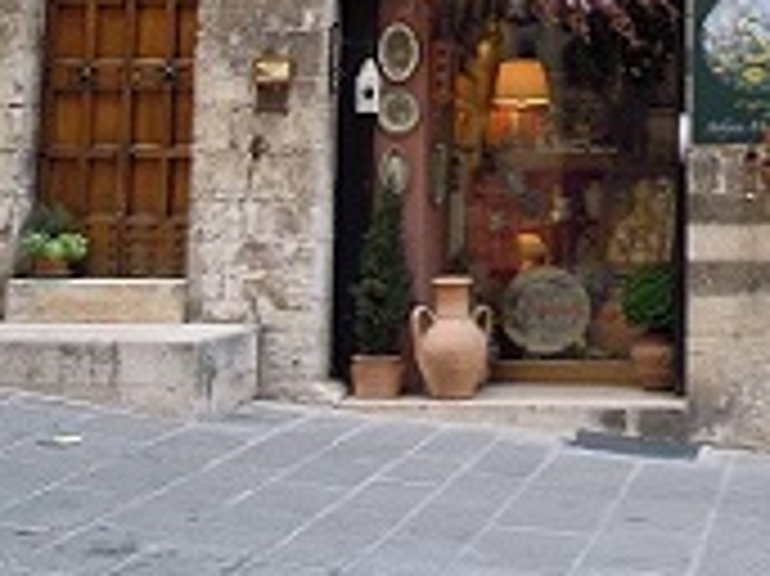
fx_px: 1445
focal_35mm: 65
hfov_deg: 28.4
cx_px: 729
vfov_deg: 21.7
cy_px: -16
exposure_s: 1/160
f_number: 2.7
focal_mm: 5
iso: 100
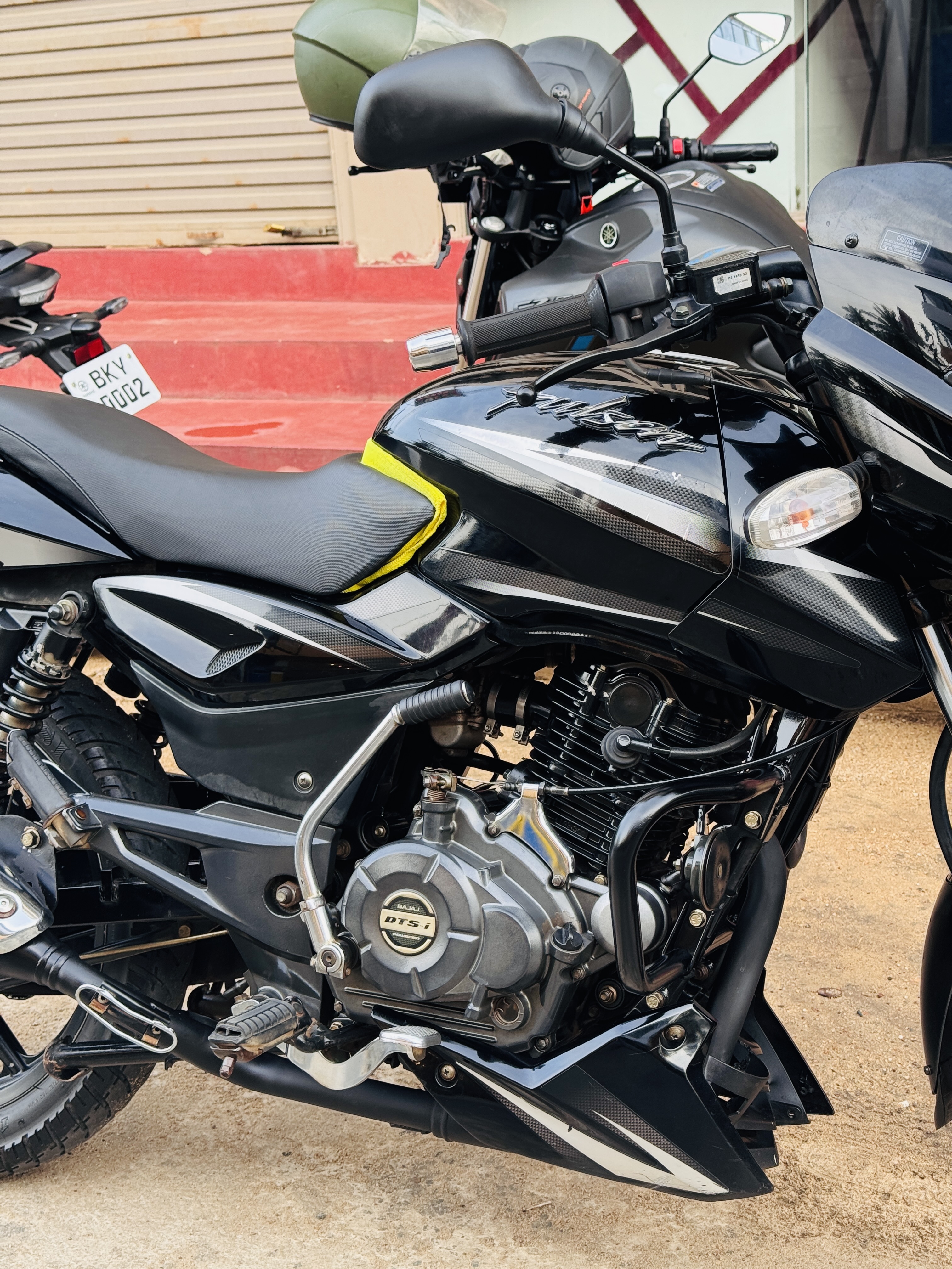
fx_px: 1760
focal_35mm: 48
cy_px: 634
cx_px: 476
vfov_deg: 39.7
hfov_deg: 30.3
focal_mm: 6.76
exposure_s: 1/129
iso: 80
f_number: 1.78
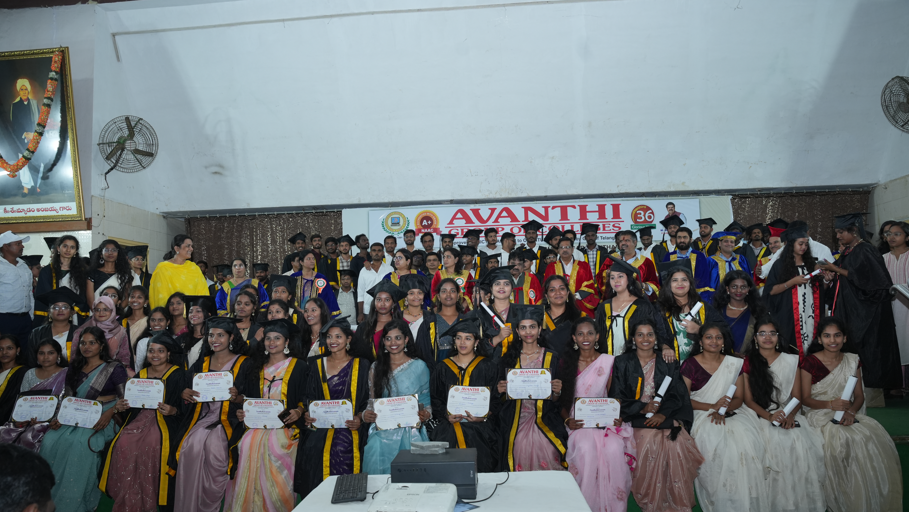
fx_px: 803
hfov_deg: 59.0
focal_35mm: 33
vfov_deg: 35.3
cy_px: 284
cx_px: 450
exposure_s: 1/125
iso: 1000
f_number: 5.6
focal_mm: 31.3
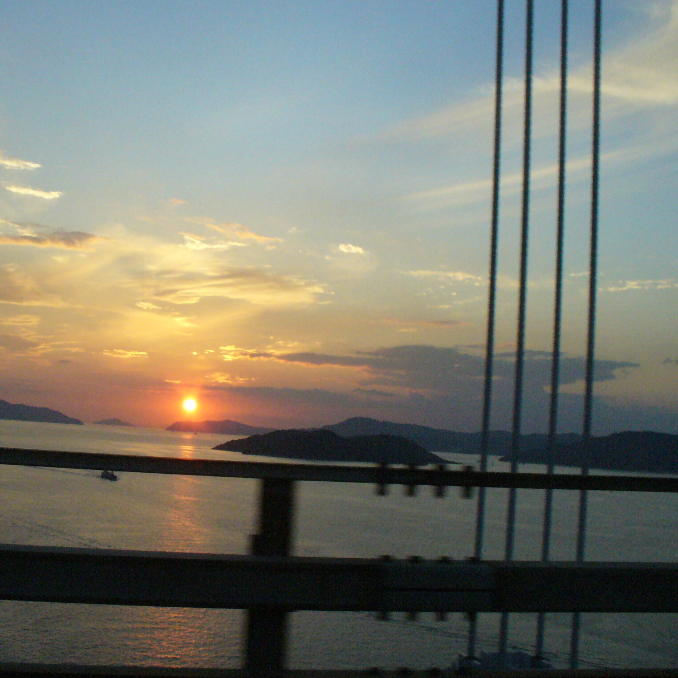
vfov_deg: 38.3
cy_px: 338
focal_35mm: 44
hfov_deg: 38.1
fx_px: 975
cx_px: 254
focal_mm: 6.1
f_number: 5.6
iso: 400
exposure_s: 1/500
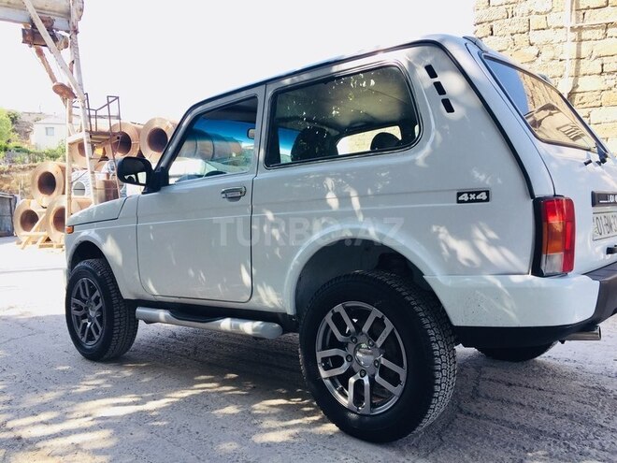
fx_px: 517
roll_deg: +1.0
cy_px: 232
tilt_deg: -1.7
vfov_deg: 48.2
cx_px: 308
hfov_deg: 61.7
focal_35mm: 29
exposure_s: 1/302
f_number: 2.2
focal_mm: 4.15
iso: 32
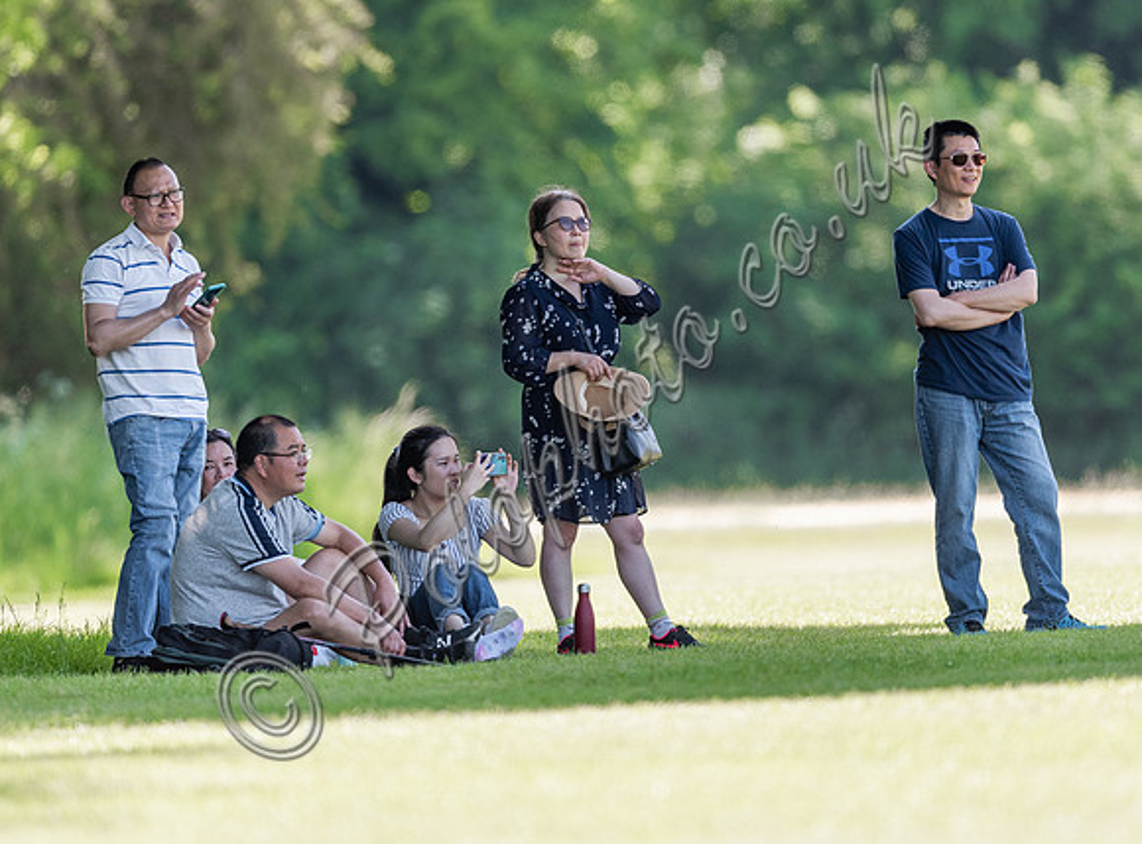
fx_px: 22626
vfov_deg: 2.1
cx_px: 575
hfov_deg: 2.9
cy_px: 427
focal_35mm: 689
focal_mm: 500
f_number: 4
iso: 640
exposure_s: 1/1000
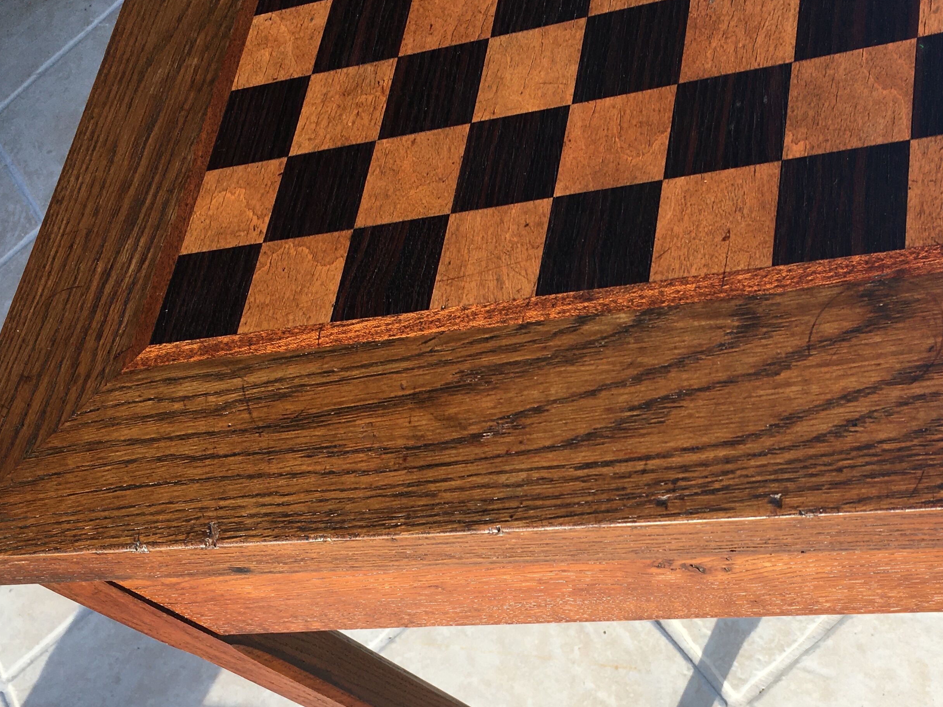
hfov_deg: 39.1
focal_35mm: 48
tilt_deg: -53.4
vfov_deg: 30.1
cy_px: 462
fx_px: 1308
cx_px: 645
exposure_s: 1/475
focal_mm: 4.15
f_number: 2.2
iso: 25
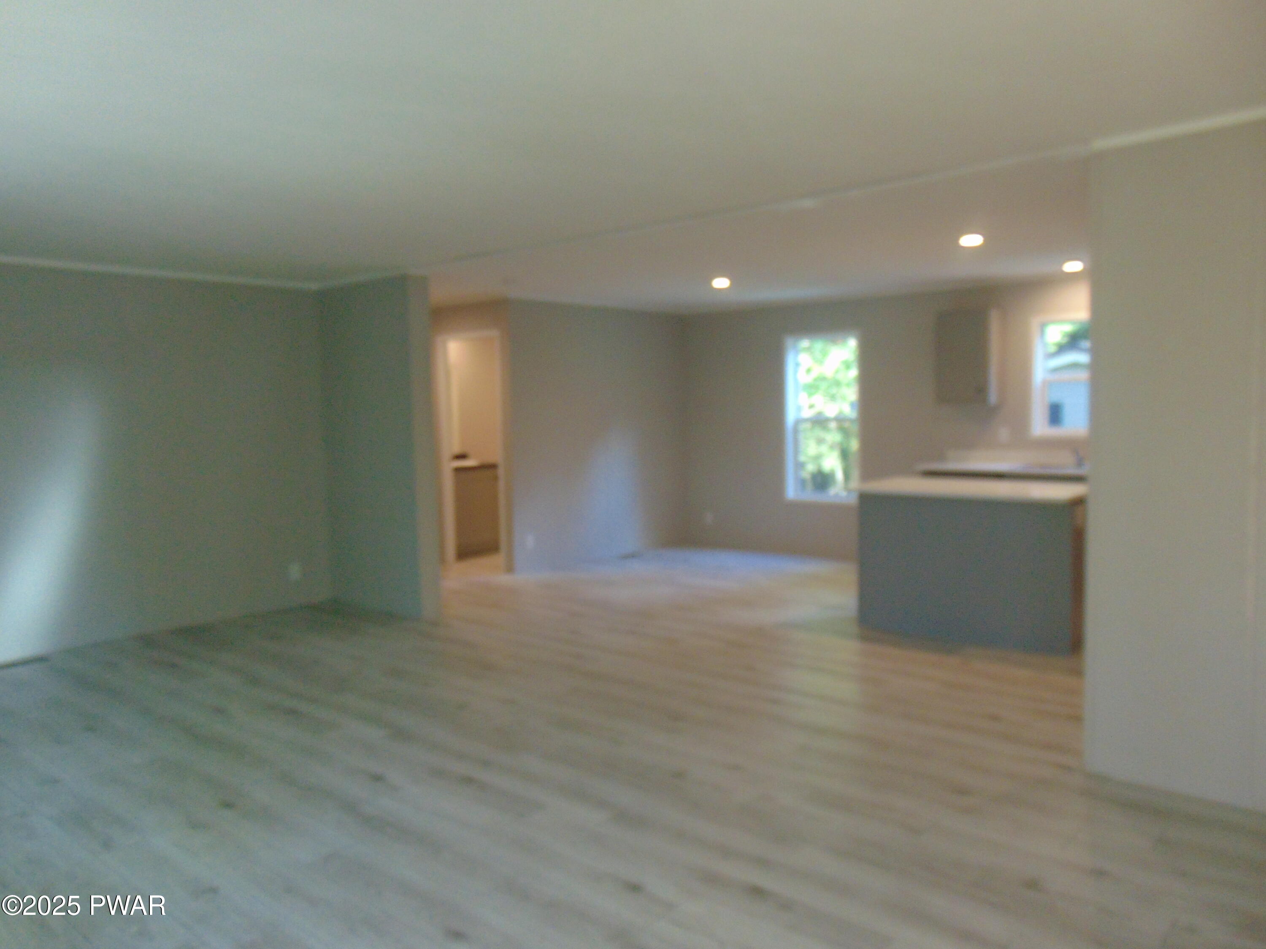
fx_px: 914
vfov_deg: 54.9
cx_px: 633
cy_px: 474
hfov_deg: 69.4
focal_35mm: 25
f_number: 3
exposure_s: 1/30
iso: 200
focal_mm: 4.5
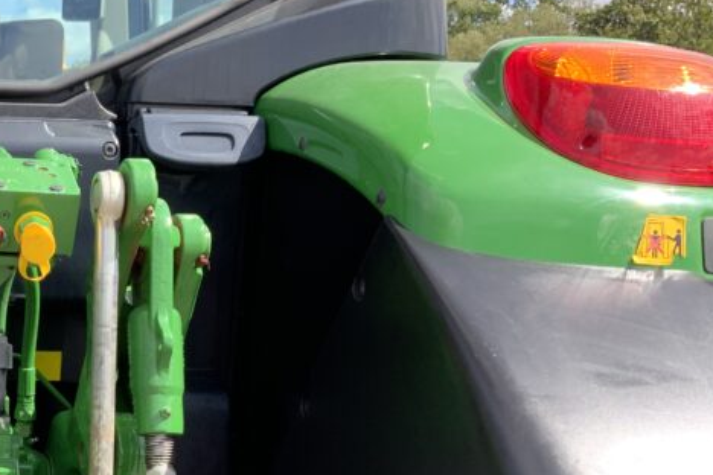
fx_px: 1307
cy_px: 442
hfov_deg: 28.1
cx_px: -49
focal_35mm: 66
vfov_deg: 20.1
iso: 16
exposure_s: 1/469
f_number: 1.8
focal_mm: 3
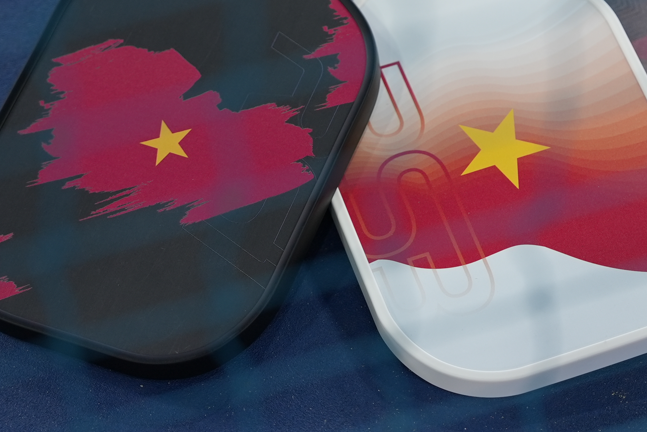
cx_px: 451
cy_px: 118
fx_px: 2553
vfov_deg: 9.7
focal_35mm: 142
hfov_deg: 14.4
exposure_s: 1/320
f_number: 2.8
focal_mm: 70
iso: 500
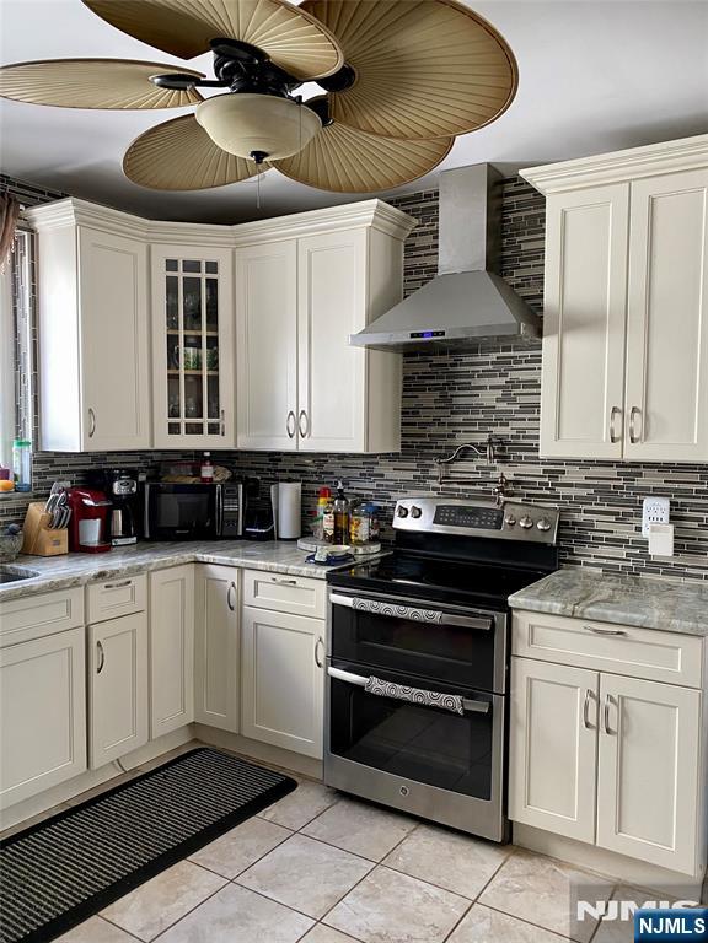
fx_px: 709
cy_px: 472
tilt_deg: -1.9
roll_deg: -1.0
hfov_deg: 53.1
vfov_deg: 67.3
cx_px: 354
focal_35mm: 26
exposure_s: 1/81
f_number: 1.8
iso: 125
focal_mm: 4.25
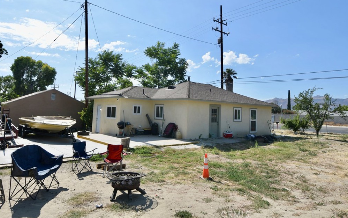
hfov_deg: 75.9
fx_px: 223
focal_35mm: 24
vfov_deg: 51.9
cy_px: 100
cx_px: 176
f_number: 8
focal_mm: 15
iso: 400
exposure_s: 1/1000
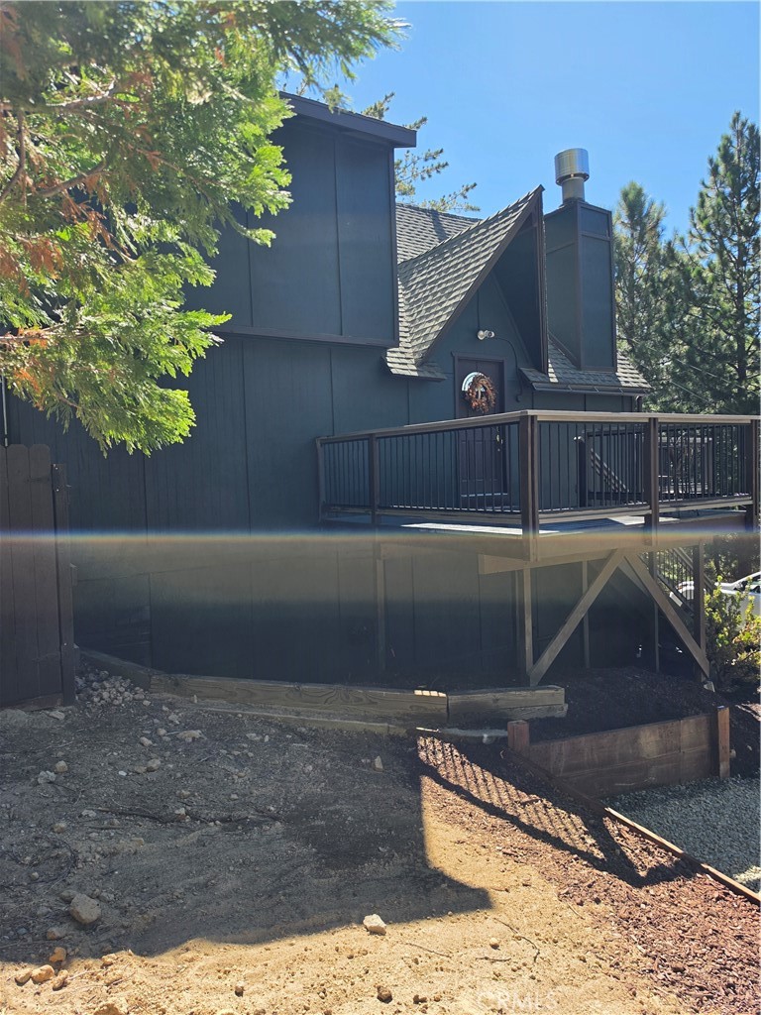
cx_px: 380
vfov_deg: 73.9
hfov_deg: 58.9
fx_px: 674
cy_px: 508
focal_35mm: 23
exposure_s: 1/2782
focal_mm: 6.5
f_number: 1.4
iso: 64
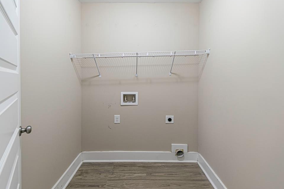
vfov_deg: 73.7
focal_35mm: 16
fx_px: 126
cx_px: 142
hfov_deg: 96.8
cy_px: 93
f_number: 8
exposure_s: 1/10
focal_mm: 10
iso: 200
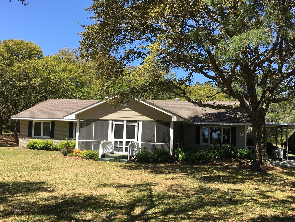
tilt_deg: +3.7
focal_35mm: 37
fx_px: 315
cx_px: 152
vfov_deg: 38.7
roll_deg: -1.3
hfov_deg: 50.1
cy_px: 116
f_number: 2.2
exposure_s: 1/884
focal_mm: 4.15
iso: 25
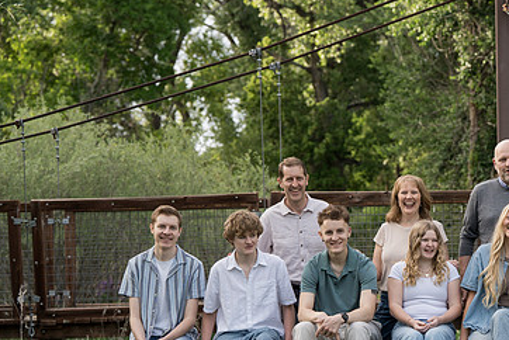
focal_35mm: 133
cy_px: 252
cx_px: 380
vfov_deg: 10.3
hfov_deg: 15.3
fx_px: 1882
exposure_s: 1/250
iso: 200
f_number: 4
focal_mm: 83
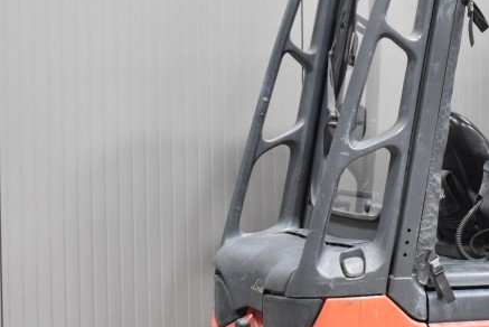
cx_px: 573
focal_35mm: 107
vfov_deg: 12.8
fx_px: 1454
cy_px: 175
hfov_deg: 18.2
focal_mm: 26
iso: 1600
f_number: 4.5
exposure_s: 1/25
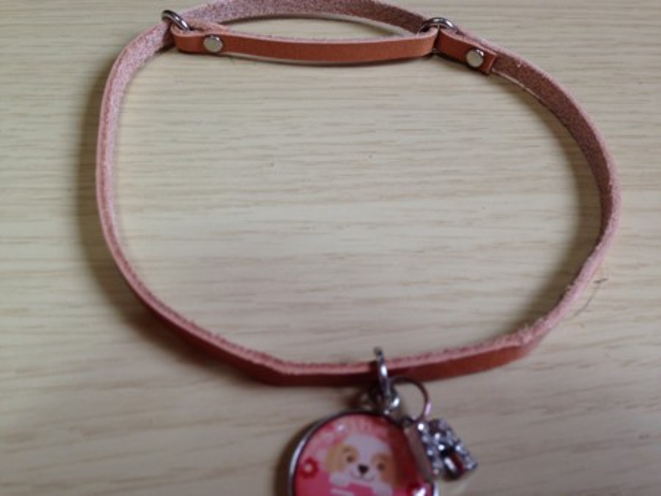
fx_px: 630
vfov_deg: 43.0
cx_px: 330
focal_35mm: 33
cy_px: 248
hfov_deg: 55.3
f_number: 2.4
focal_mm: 4.12
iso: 50
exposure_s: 1/24
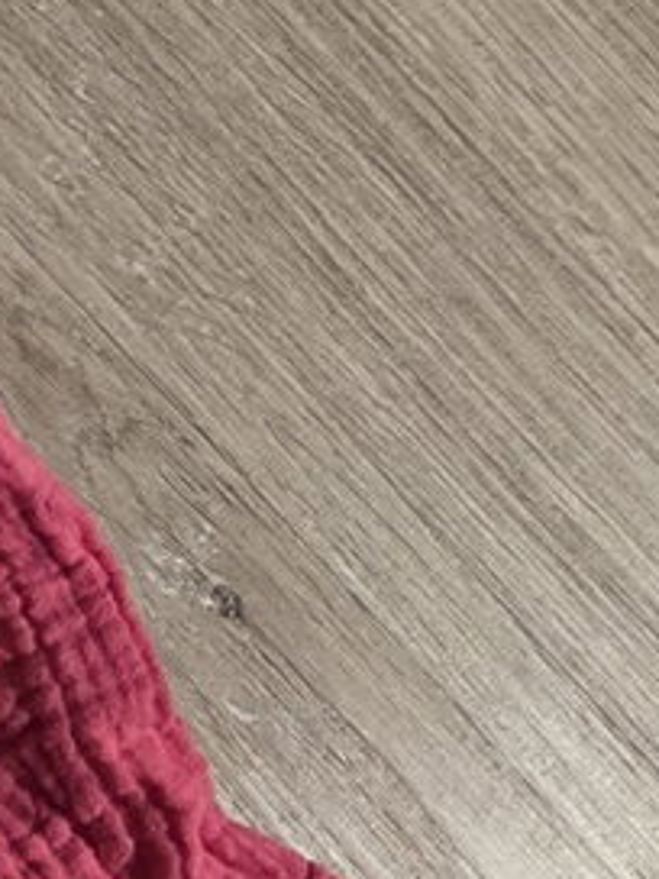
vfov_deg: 14.1
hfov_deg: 8.8
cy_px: 425
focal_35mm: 140
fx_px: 3554
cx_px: -1299
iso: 1600
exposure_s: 1/100
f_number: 1.8
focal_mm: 5.4
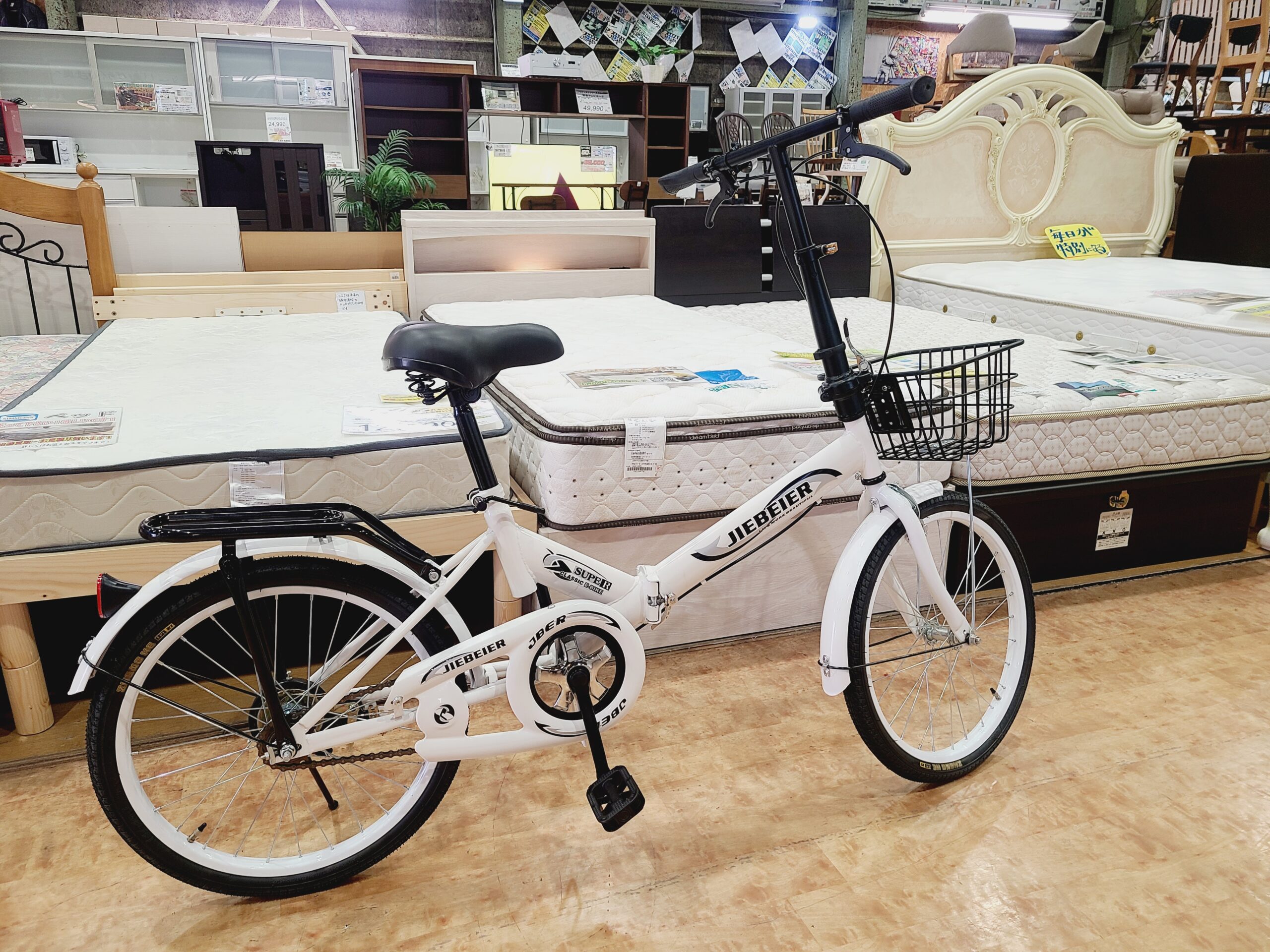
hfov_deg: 67.3
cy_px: 476
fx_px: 954
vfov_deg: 53.1
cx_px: 635
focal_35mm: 26
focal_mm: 5.4
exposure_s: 1/50
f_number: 1.8
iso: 80
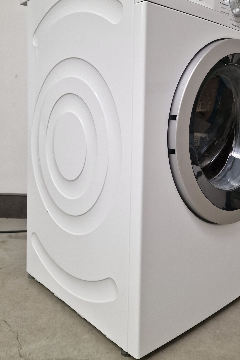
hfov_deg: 39.5
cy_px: 132
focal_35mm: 33
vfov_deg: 56.4
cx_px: 158
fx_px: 330
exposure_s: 1/100
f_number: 1.8
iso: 125
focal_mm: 6.4
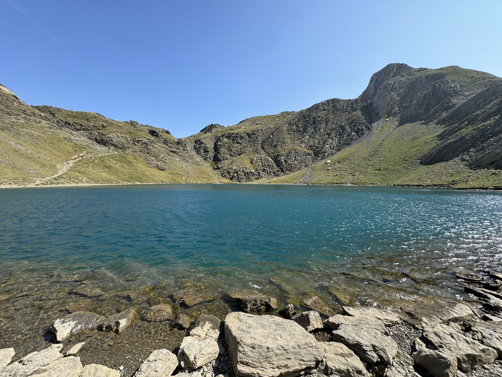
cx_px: 251
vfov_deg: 85.7
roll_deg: -0.6
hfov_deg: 102.1
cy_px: 188
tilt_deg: -2.3
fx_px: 203
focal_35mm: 14
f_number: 2.2
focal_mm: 2.22
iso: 40
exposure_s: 1/899
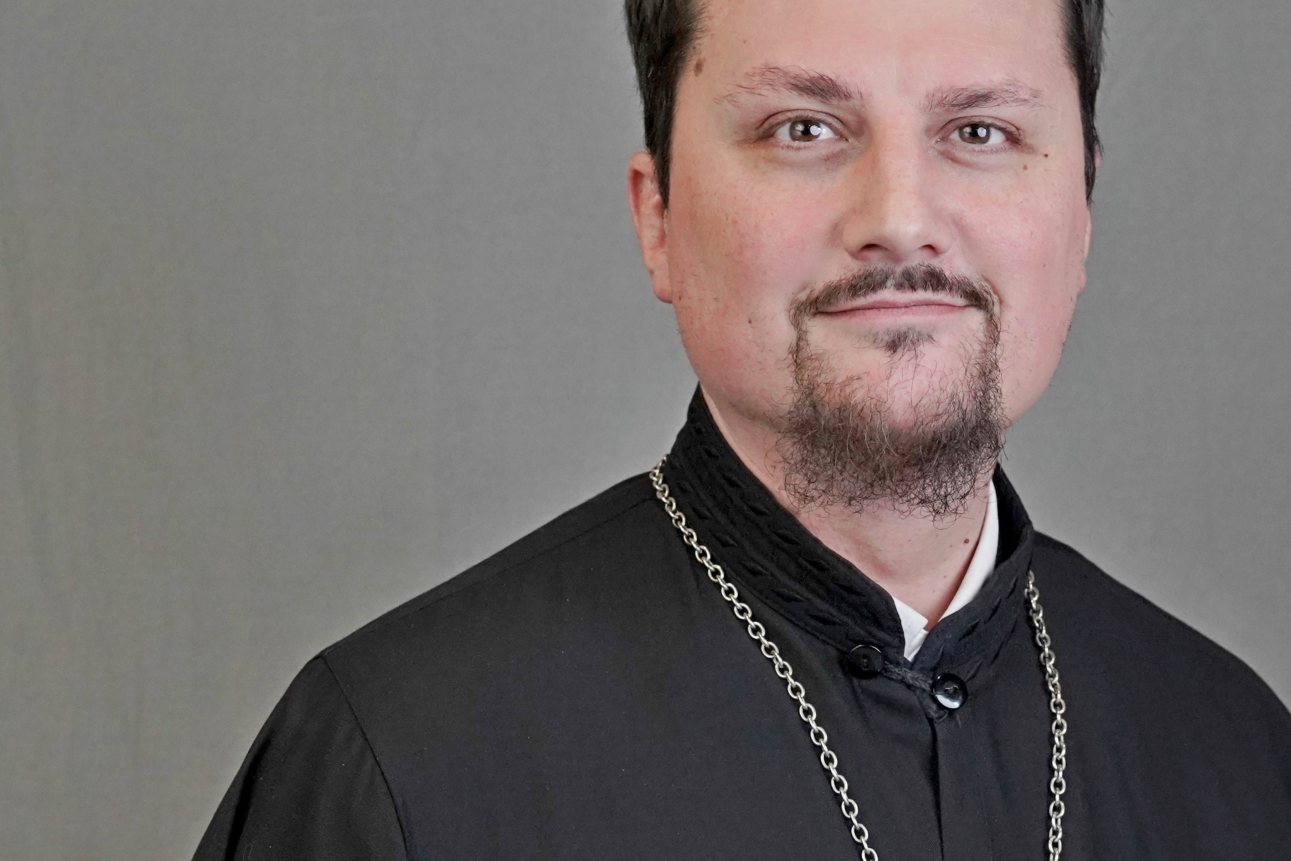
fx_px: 6455
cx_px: 726
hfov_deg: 11.4
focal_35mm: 180
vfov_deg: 7.6
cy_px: 1017
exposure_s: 1/100
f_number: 5.6
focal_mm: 85
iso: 3200
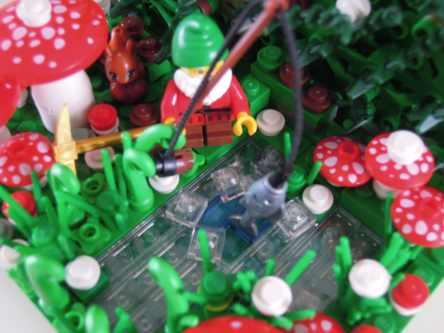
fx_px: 577
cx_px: 222
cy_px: 166
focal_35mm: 45
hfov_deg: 42.1
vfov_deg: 32.2
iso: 800
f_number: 2.8
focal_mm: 8.1
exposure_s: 1/6
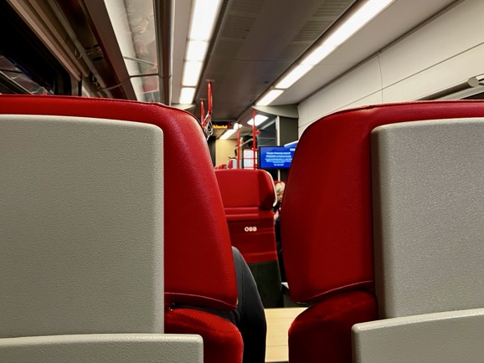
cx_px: 233
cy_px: 166
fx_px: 434
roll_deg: -0.3
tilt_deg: +3.5
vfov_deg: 45.4
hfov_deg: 58.3
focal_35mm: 31
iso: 320
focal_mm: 3.99
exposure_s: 1/41
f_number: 1.8
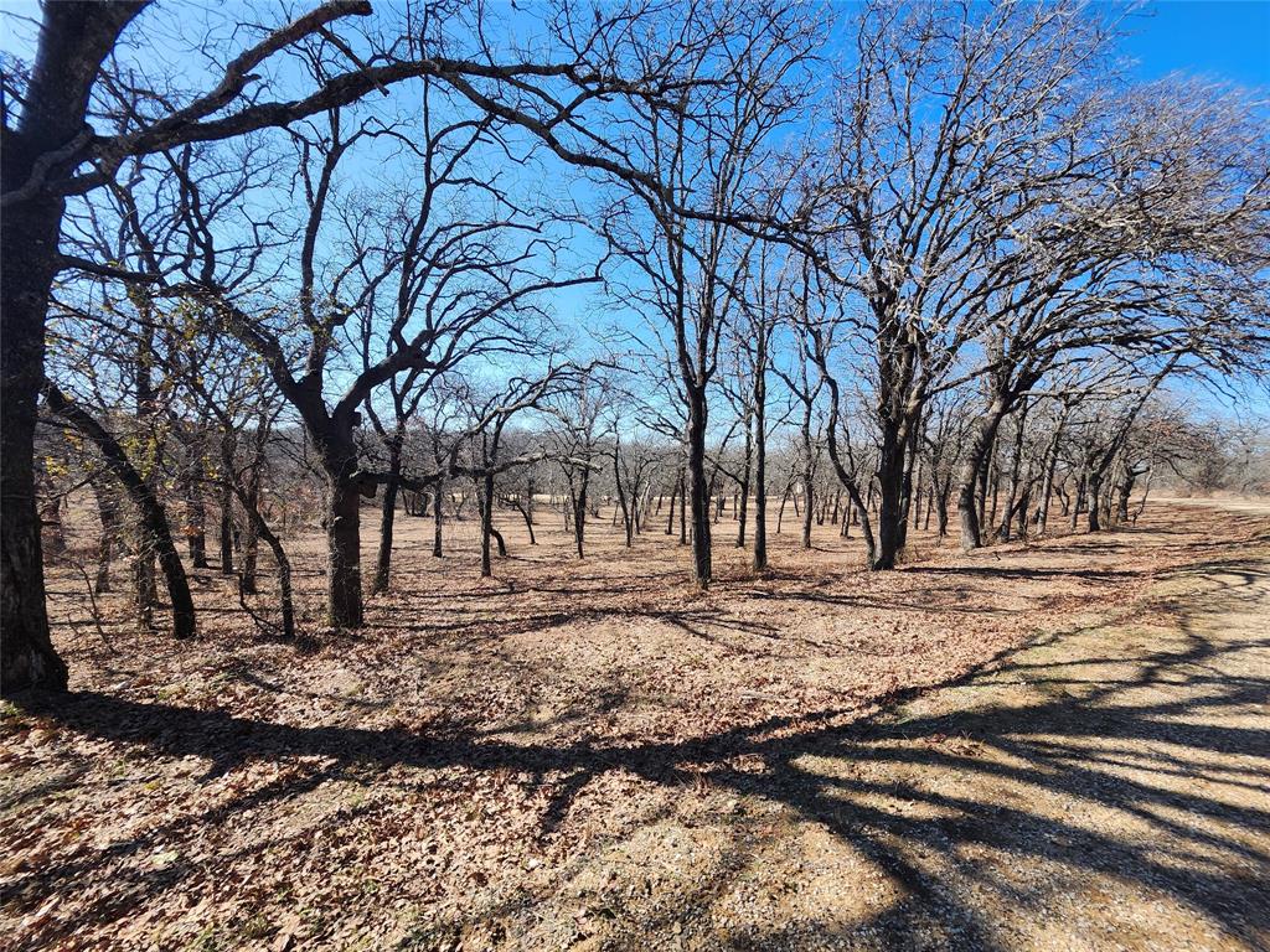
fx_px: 477
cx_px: 635
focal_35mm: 13
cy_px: 476
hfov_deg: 106.2
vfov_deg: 89.9
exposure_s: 1/765
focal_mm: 1.74
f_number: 2.2
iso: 40
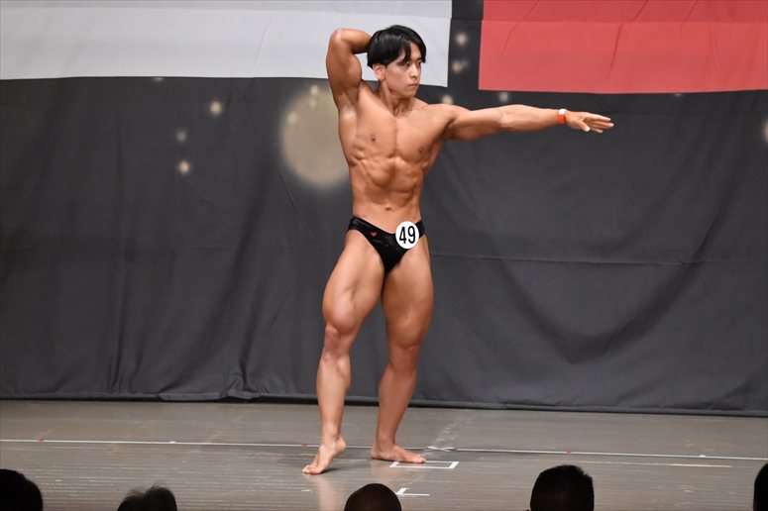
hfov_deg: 9.2
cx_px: 384
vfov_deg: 6.1
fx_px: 4798
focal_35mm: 225
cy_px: 256
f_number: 5.6
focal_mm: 150
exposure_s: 1/400
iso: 6400
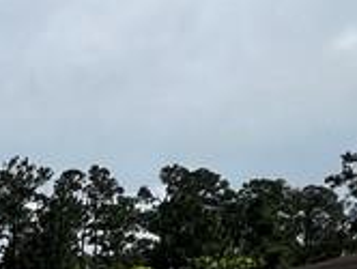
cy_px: 394
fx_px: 826
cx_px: -434
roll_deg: +0.2
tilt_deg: -5.6
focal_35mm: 80
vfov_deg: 16.9
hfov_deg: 16.0
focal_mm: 1.57
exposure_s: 1/1946
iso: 32
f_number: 1.8
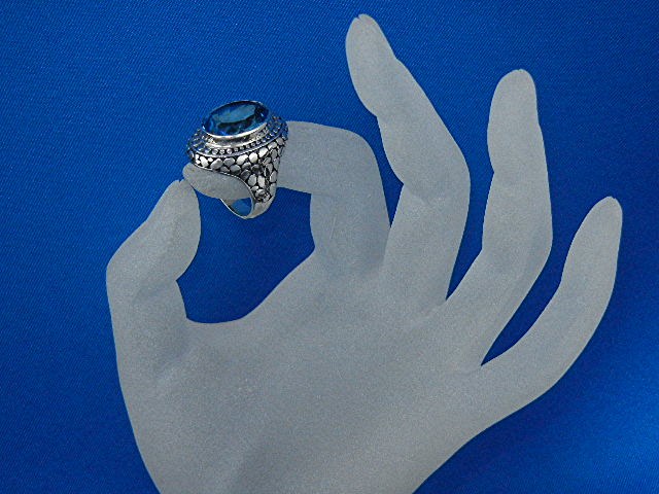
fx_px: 1123
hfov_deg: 32.7
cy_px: 247
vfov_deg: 24.8
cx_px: 330
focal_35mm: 59
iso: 800
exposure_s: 1/30
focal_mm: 10.6
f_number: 8
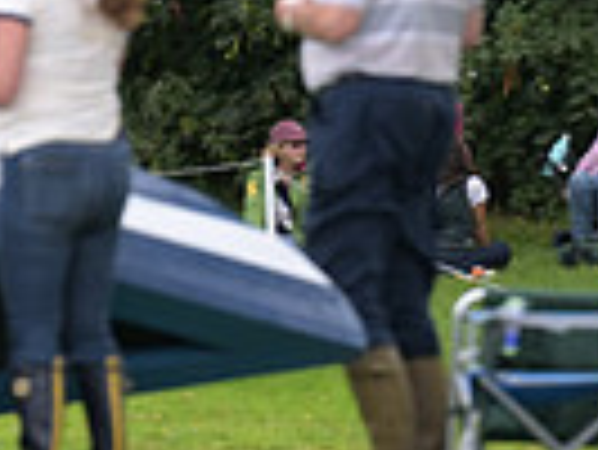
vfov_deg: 1.8
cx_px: -585
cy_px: 2
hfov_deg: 2.3
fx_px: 14524
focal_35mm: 840
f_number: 5.6
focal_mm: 200
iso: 1100
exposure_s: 1/1250
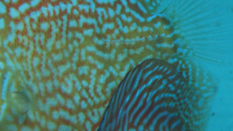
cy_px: 37
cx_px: 55
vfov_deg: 6.5
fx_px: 1149
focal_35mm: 186
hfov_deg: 11.5
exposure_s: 1/80
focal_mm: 50
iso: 1600
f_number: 5.6
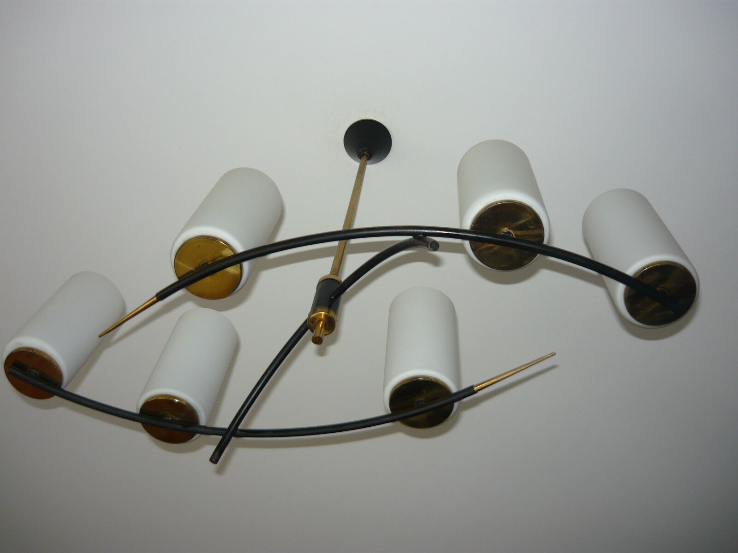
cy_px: 276
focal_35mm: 33
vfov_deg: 42.9
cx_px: 369
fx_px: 704
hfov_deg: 55.4
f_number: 2.8
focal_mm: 5.5
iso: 100
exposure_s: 1/30
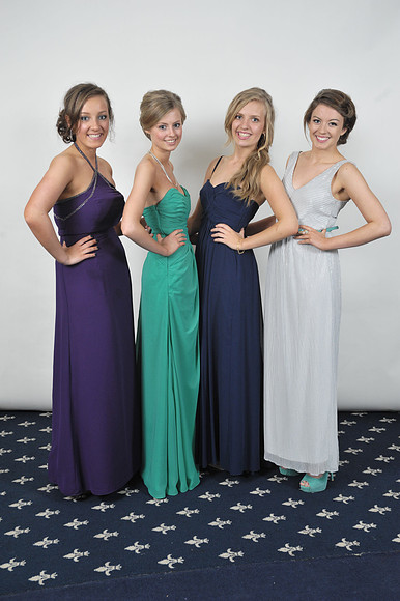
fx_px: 751
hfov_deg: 29.8
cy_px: 300
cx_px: 200
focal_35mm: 45
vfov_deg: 43.6
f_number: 7.1
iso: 1000
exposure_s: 1/160
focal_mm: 45
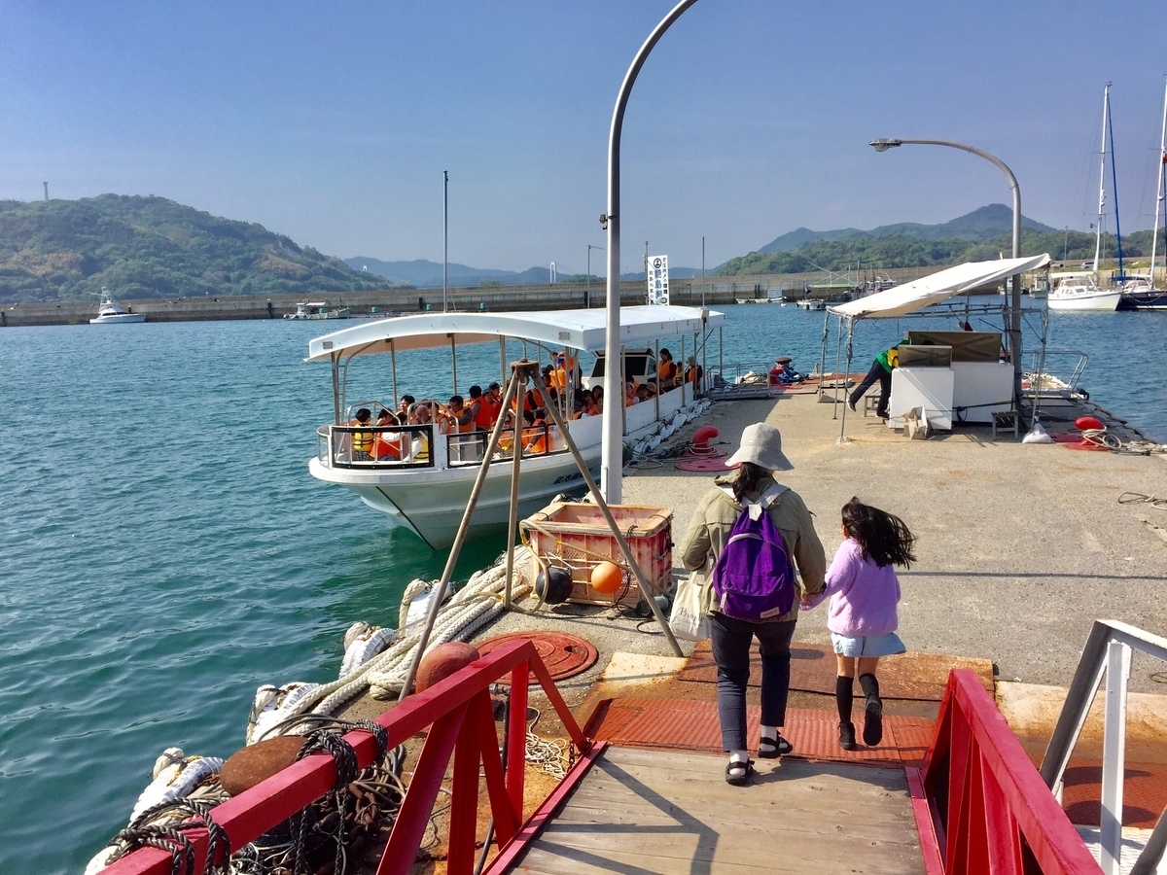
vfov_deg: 48.2
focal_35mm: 29
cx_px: 584
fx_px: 978
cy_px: 438
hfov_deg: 61.7
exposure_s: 1/2639
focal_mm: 4.15
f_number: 2.2
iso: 32
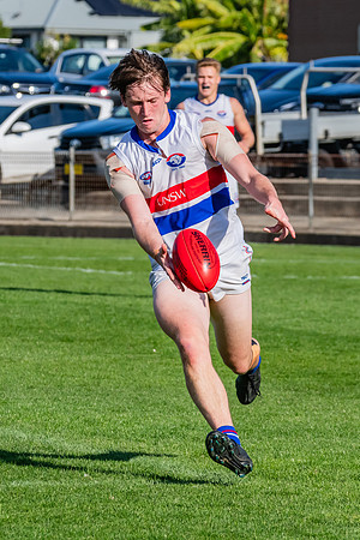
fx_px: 6342
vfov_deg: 4.9
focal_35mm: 423
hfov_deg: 3.3
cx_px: 187
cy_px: 262
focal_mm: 240
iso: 800
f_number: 11
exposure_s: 1/1600
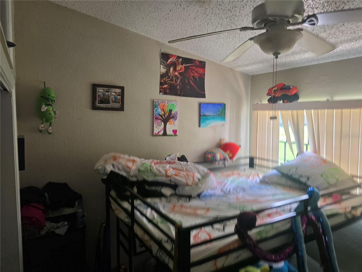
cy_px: 136
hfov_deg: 73.9
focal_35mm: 23
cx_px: 181
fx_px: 241
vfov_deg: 58.9
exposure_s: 1/120
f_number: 1.7
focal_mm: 6.3
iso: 200
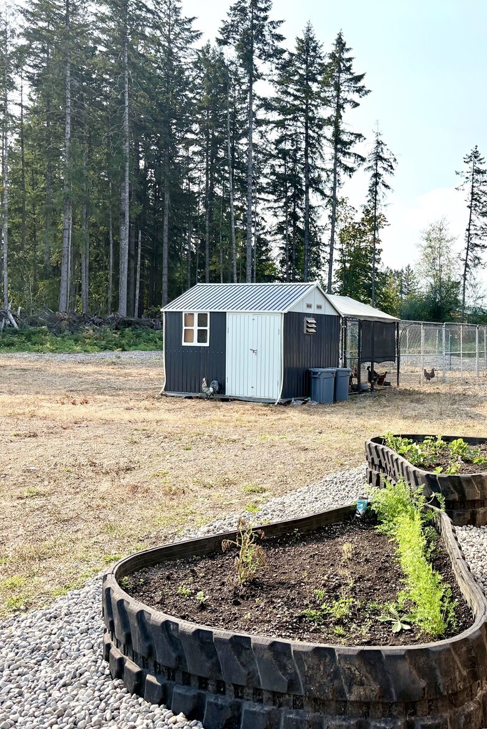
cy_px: 368
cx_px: 358
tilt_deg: -1.9
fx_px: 750
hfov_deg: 35.3
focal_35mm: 37
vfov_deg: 51.9
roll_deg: -0.4
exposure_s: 1/2451
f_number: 1.6
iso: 50
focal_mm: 5.96
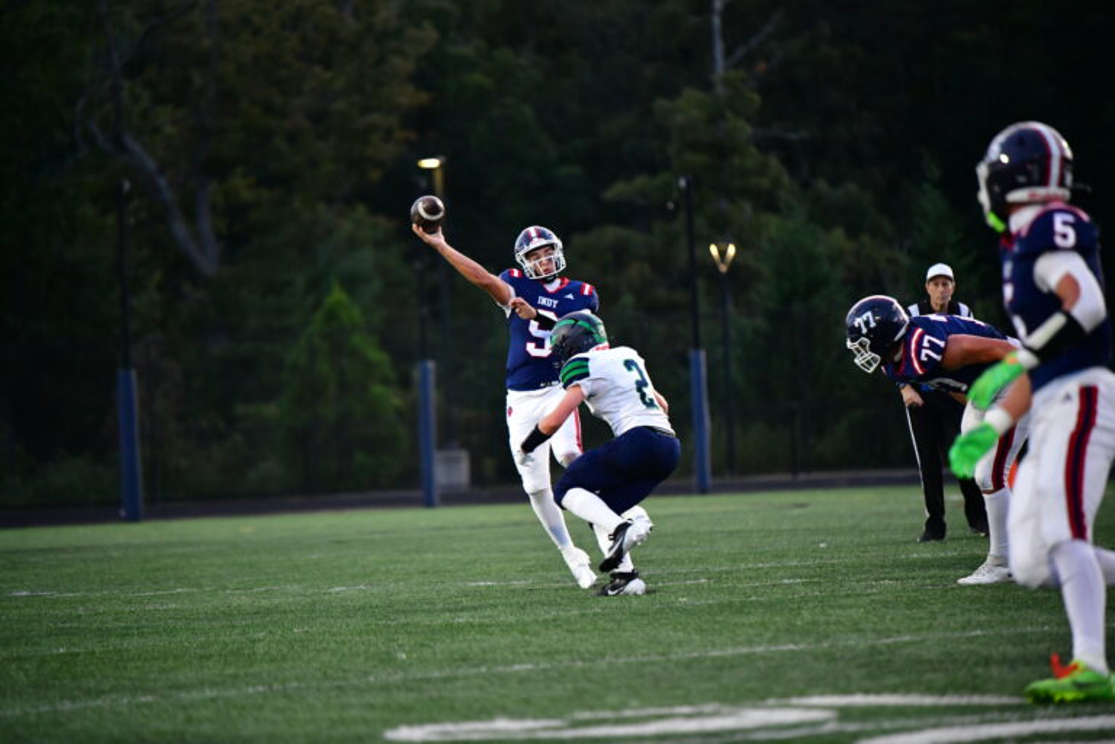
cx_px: 558
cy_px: 372
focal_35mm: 200
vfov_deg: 6.9
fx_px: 6194
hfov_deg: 10.3
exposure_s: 1/2000
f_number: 2.8
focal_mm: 200
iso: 5600
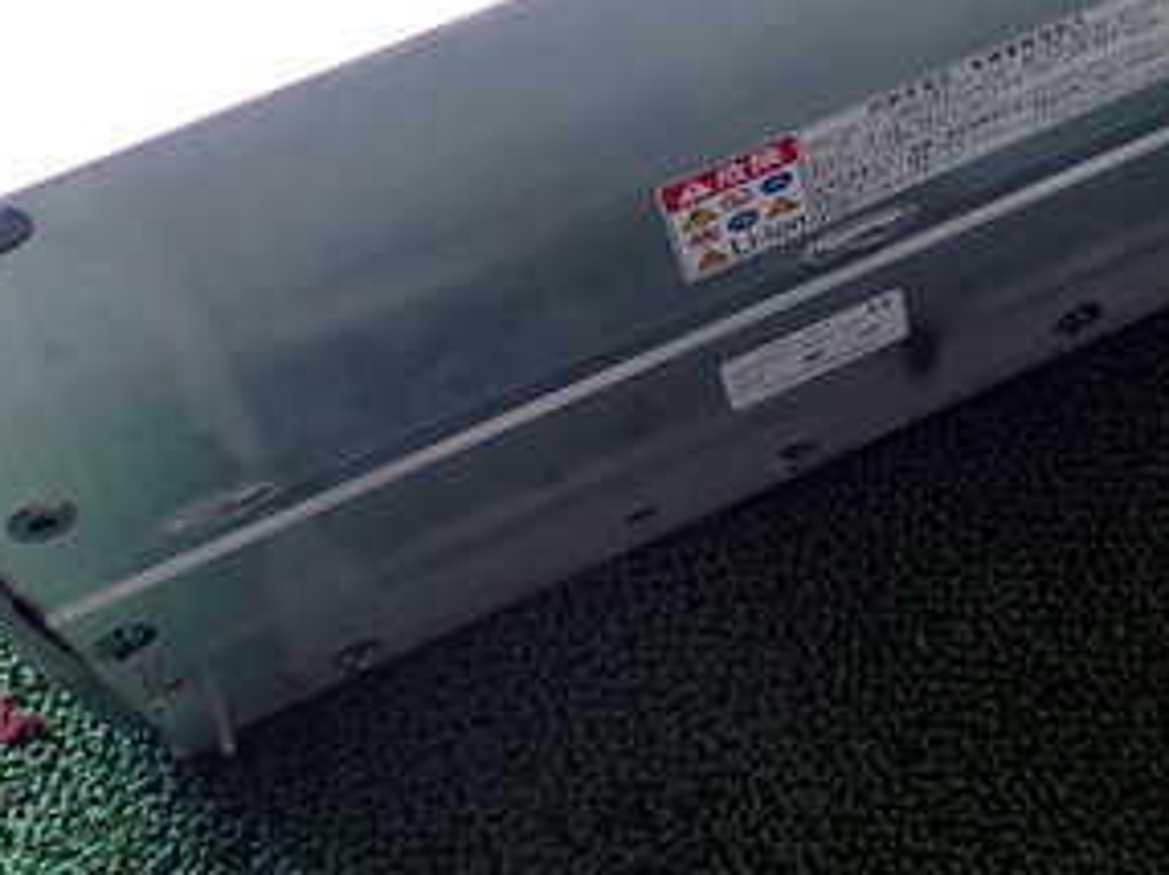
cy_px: 127
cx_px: 1010
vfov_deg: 22.8
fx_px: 2126
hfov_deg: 29.7
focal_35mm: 63
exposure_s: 1/125
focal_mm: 5.4
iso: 160
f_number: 2.3
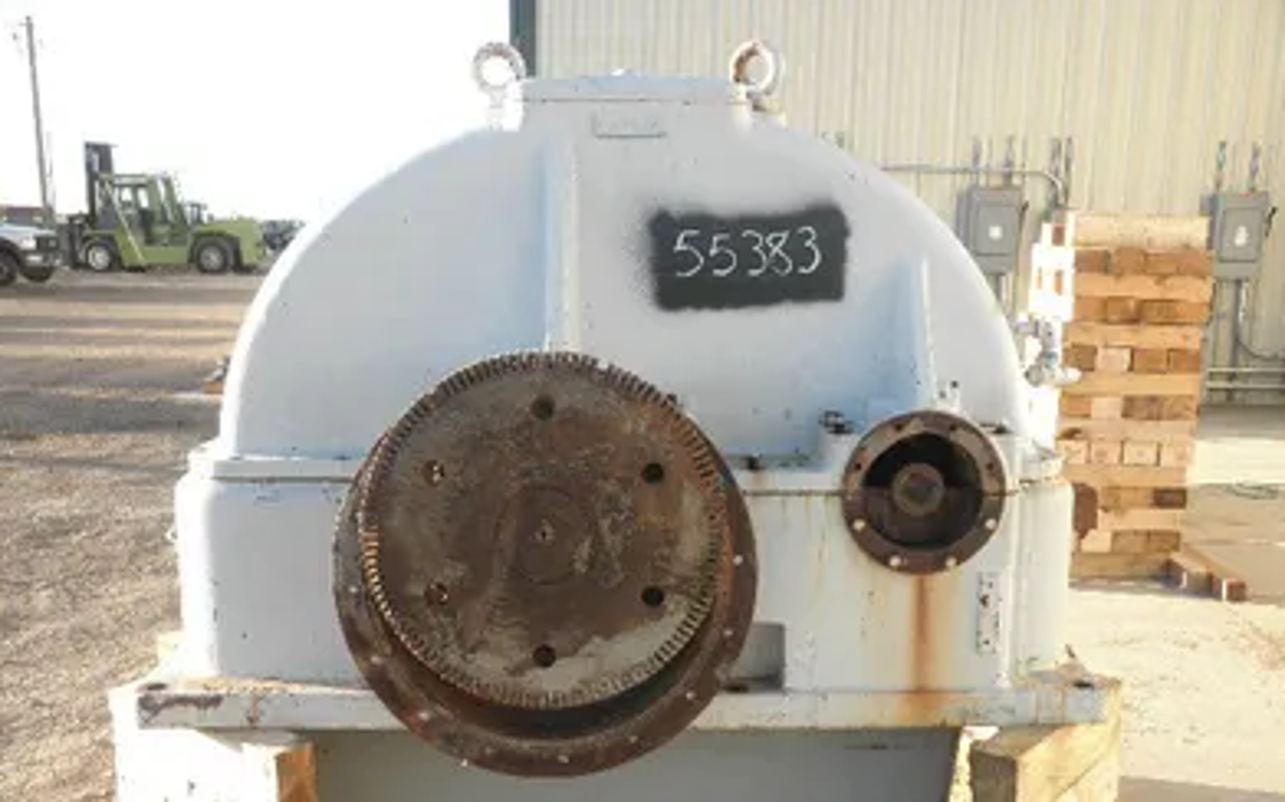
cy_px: 480
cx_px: 647
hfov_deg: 51.6
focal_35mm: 38
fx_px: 1330
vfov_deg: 33.4
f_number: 3.2
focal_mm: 6.1
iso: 64
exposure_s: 1/125
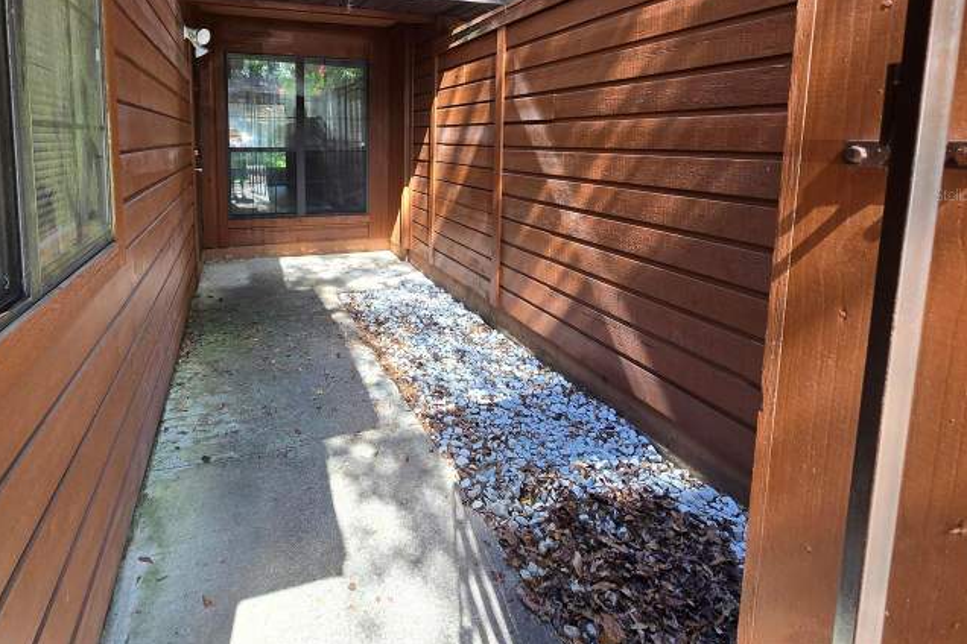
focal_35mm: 17
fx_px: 457
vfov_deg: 67.7
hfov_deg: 92.3
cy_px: 194
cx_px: 398
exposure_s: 1/120
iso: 64
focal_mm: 2.2
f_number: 2.2
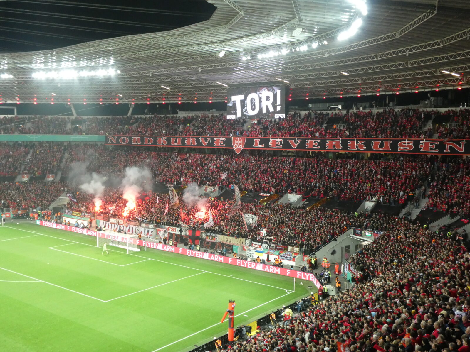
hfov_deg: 50.1
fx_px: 502
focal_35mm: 37
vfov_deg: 38.7
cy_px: 176
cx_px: 235
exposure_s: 1/80
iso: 640
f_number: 3.7
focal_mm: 6.7
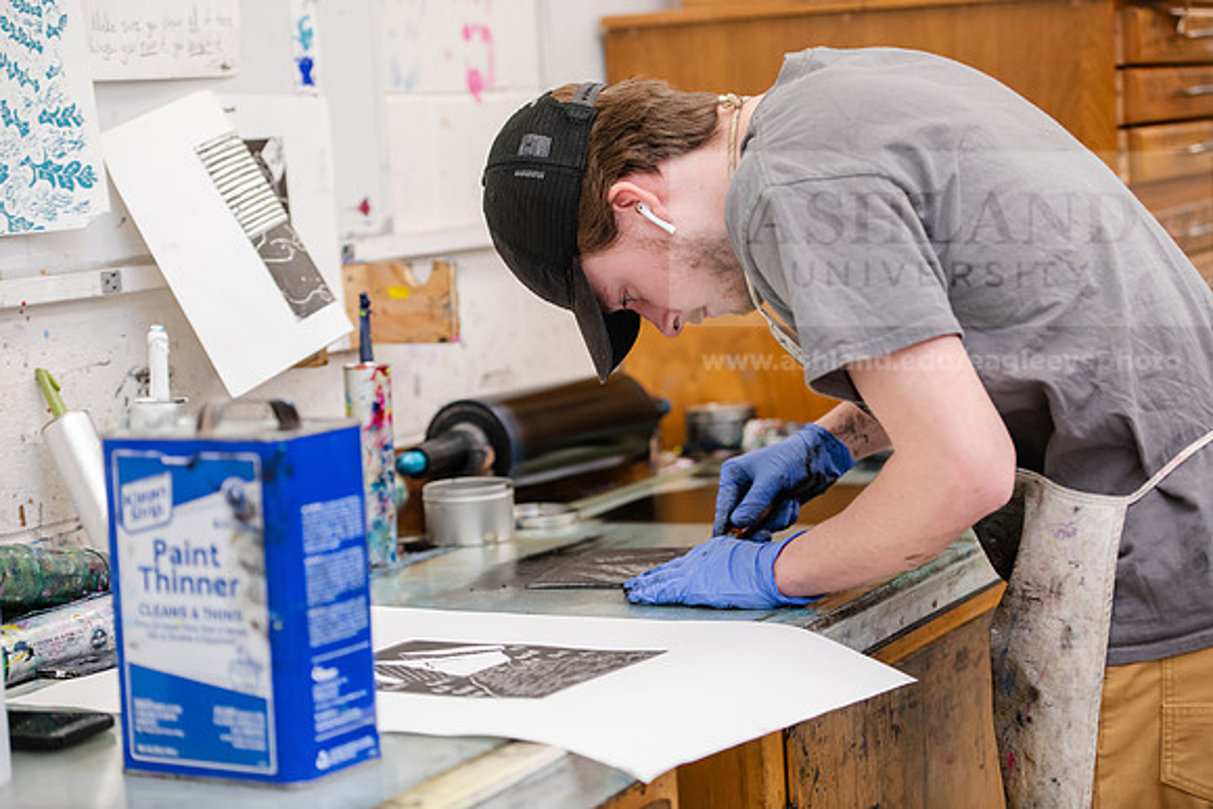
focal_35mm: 90
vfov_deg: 15.2
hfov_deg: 22.6
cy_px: 404
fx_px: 3033
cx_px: 606
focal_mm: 90
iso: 800
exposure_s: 1/200
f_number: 3.2
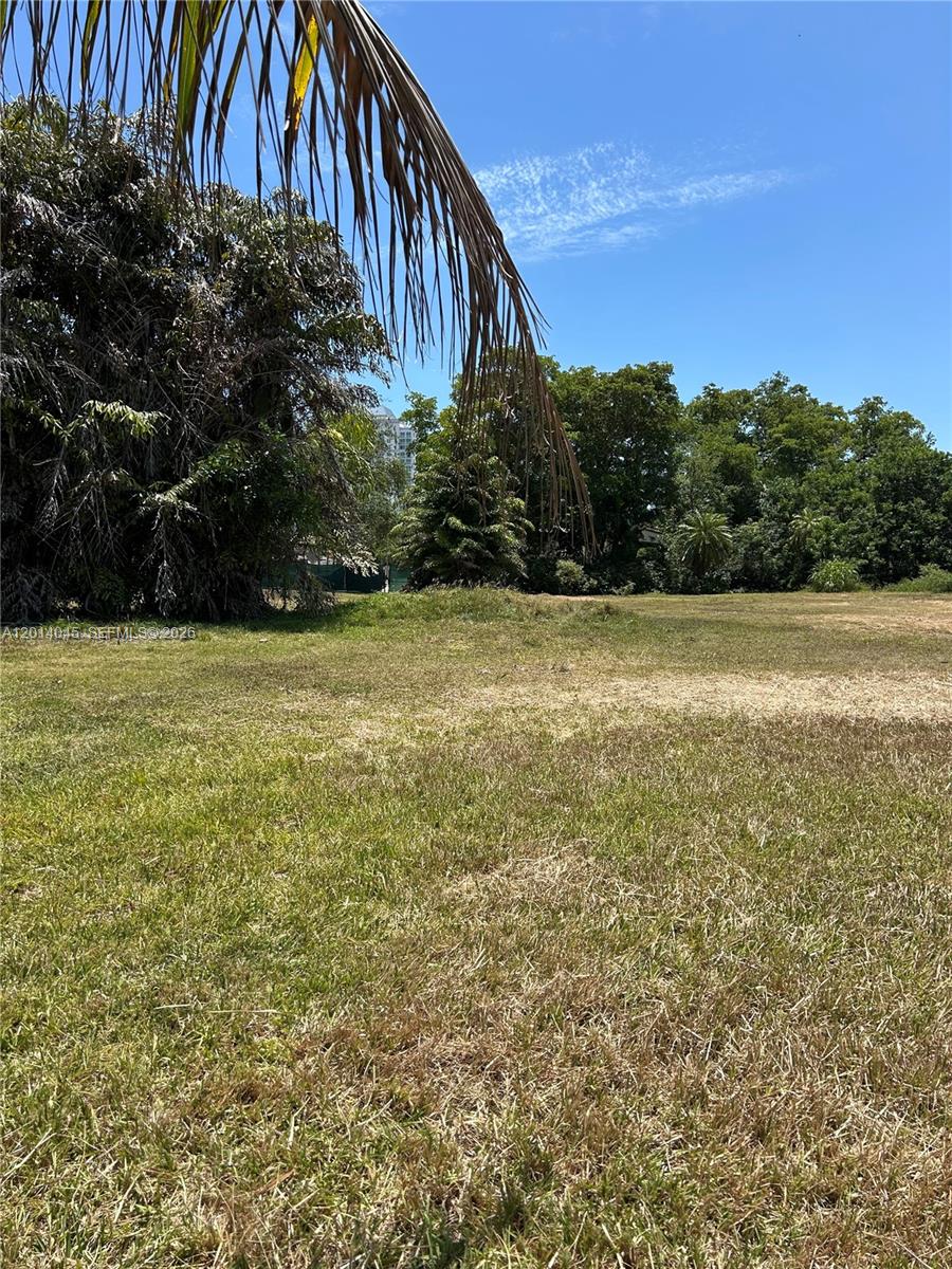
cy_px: 634
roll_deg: -2.0
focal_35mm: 26
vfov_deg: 67.3
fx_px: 953
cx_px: 476
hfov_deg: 53.1
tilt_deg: -4.8
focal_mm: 5.7
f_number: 1.5
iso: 50
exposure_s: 1/3704
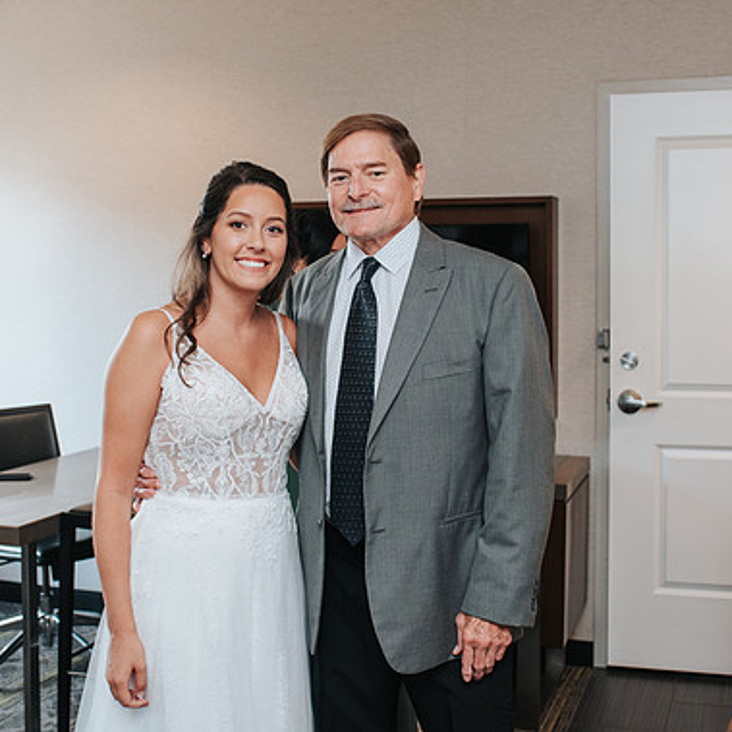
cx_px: 351
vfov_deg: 34.7
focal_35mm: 49
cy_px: 335
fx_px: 1172
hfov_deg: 34.7
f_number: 4
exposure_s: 1/125
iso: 800
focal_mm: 35
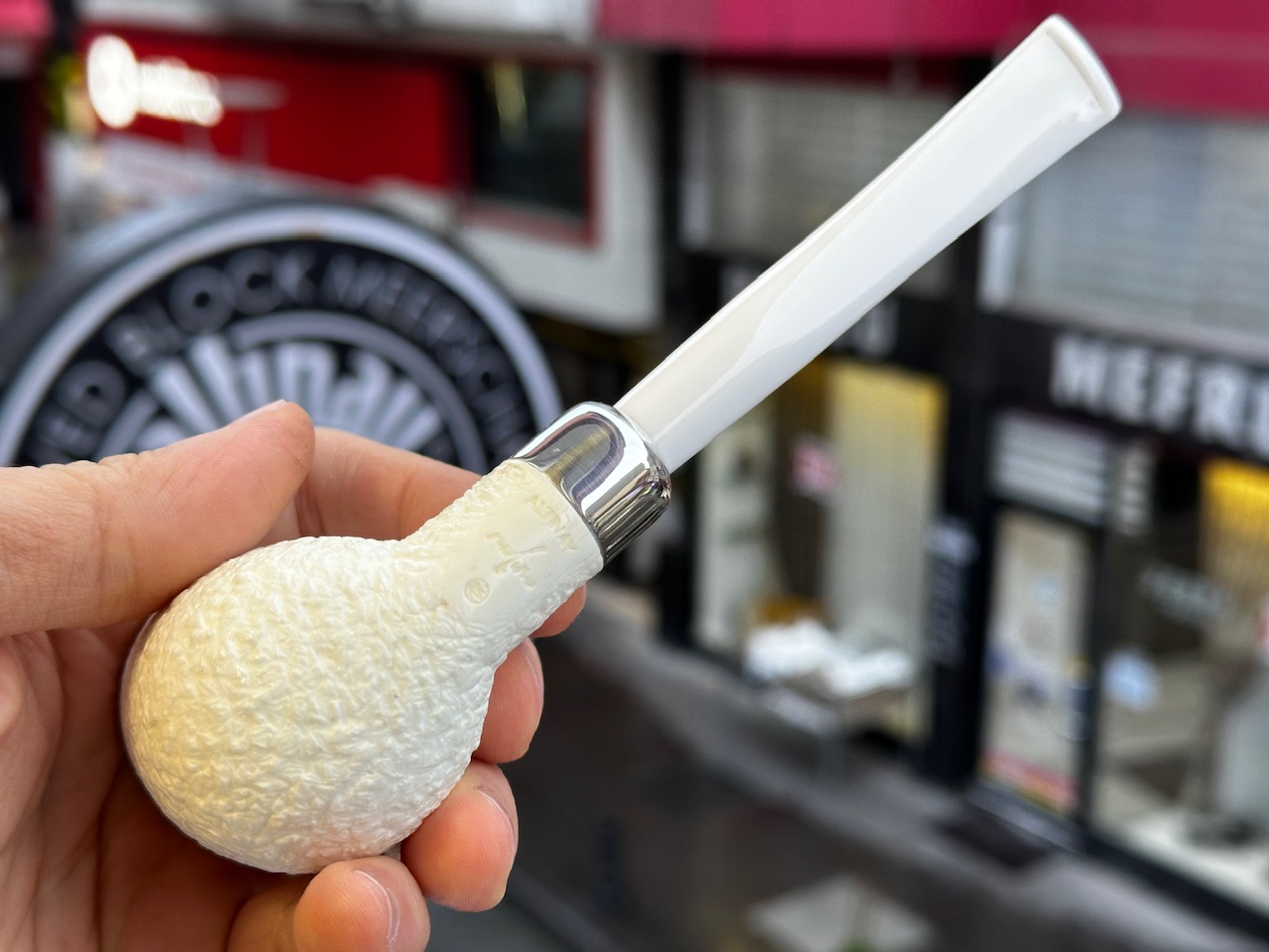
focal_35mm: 48
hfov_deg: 39.7
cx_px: 634
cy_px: 476
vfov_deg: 30.3
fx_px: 1760
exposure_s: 1/100
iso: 80
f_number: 1.78
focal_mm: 6.86
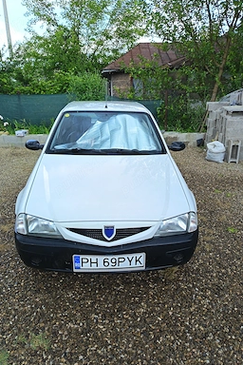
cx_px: 118
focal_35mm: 26
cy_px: 187
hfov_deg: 49.5
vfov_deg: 69.4
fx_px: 263
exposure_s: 1/600
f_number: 1.75
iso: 104
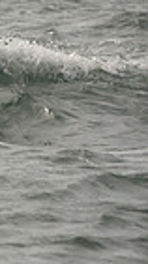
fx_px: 4667
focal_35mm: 667
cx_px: -393
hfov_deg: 1.8
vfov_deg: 3.2
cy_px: -14
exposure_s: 1/1000
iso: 320
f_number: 7.1
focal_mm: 155
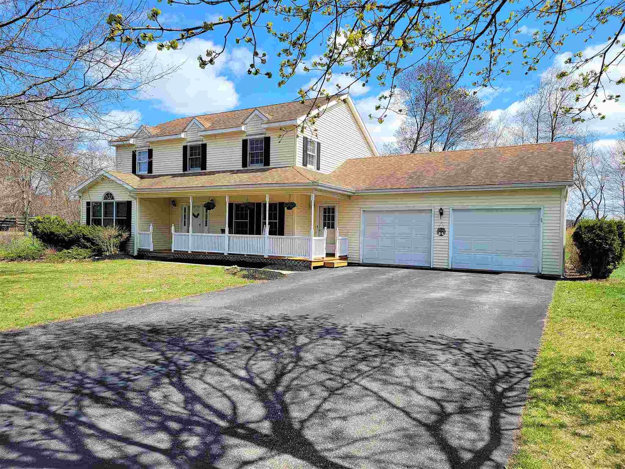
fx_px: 433
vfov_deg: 56.8
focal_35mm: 24
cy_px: 234
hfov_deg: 71.6
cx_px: 312
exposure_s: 1/705
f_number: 1.8
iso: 16
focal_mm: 6.7
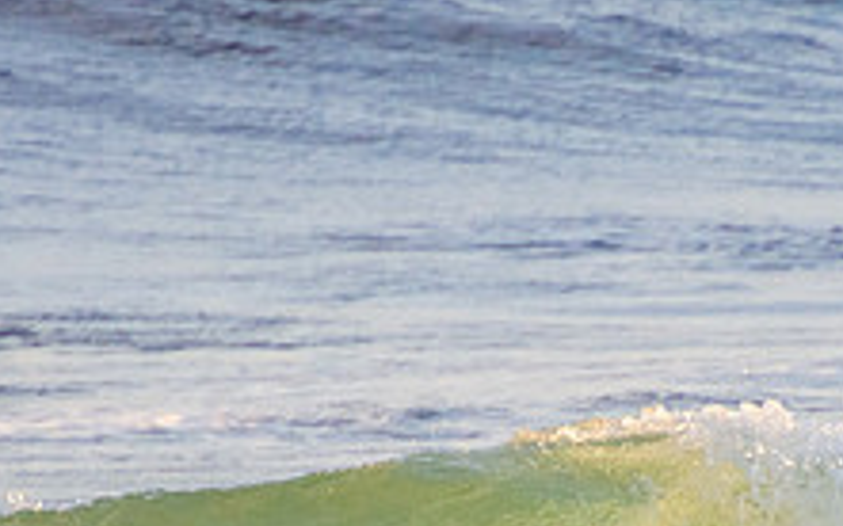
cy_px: 658
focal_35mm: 1663
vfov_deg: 0.8
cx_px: 660
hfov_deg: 1.3
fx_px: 38197
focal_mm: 400
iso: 800
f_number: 5.6
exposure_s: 1/1250
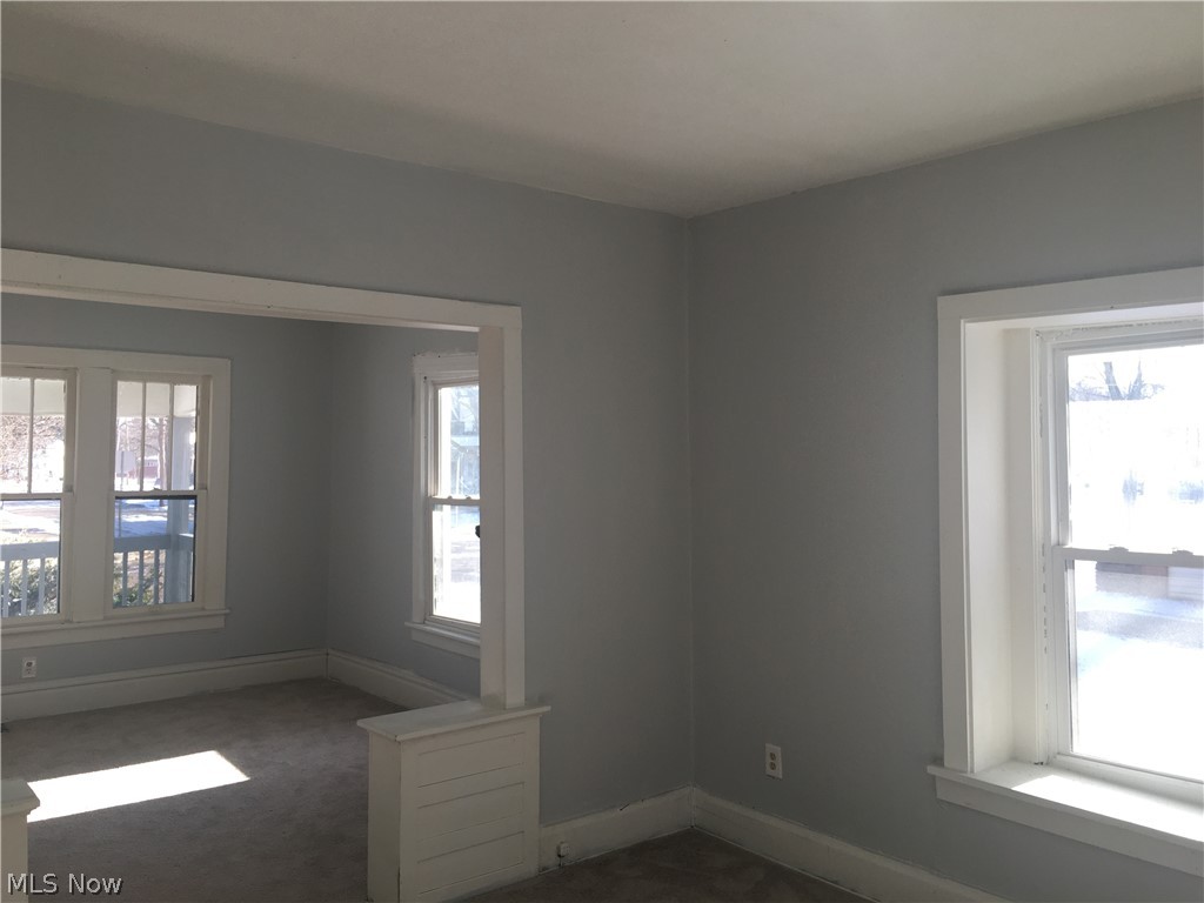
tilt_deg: +1.6
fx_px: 1009
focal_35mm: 29
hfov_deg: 61.7
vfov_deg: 48.2
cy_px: 452
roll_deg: -0.9
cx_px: 602
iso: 25
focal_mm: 4.15
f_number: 2.2
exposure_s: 1/120
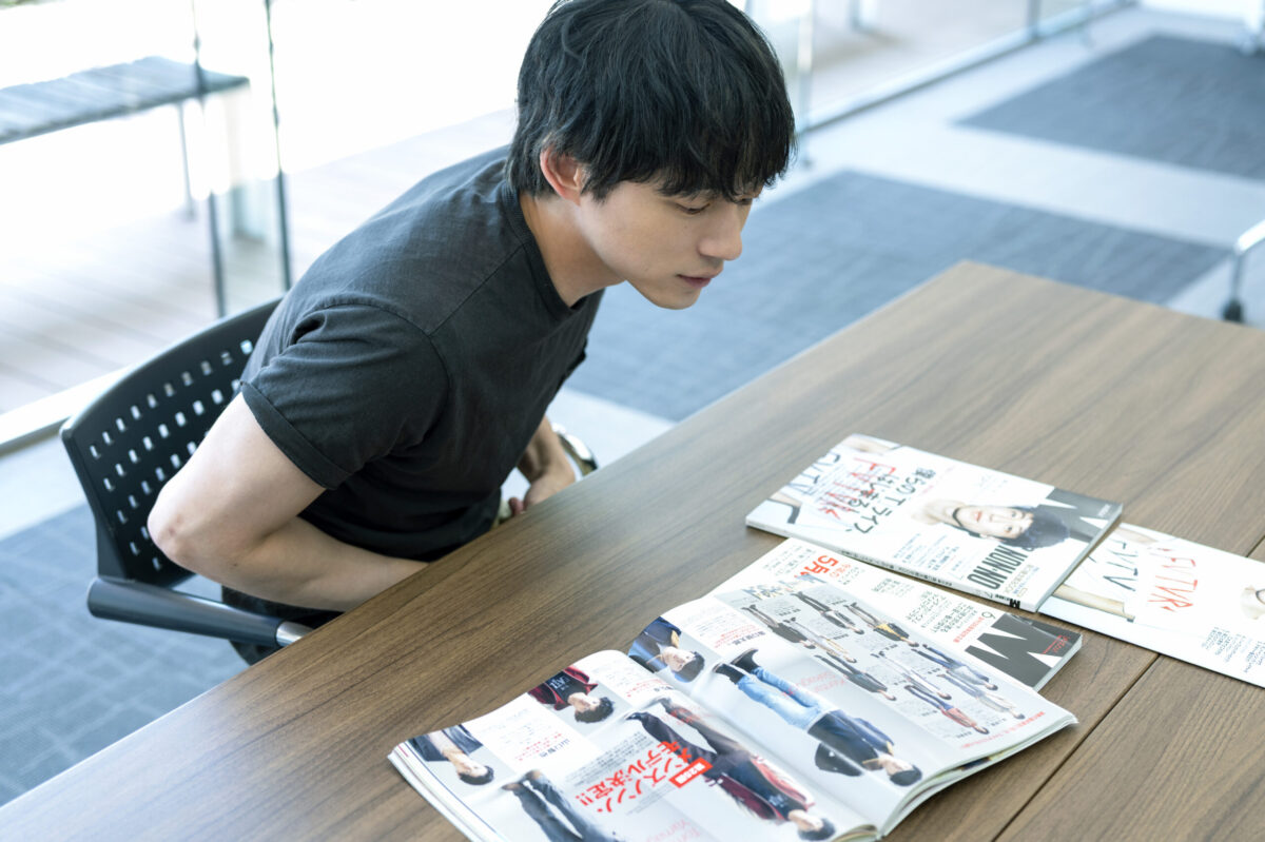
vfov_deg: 27.0
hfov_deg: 39.6
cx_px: 632
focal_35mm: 50
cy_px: 421
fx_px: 1756
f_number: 2.8
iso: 200
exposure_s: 1/125
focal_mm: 50
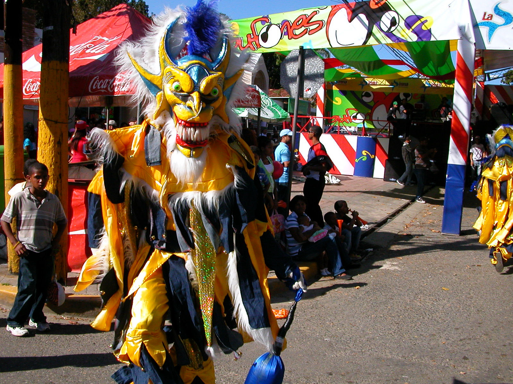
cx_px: 256
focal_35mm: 37
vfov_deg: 38.7
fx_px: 548
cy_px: 192
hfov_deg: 50.1
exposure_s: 1/672
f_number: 4.5
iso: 100
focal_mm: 5.6
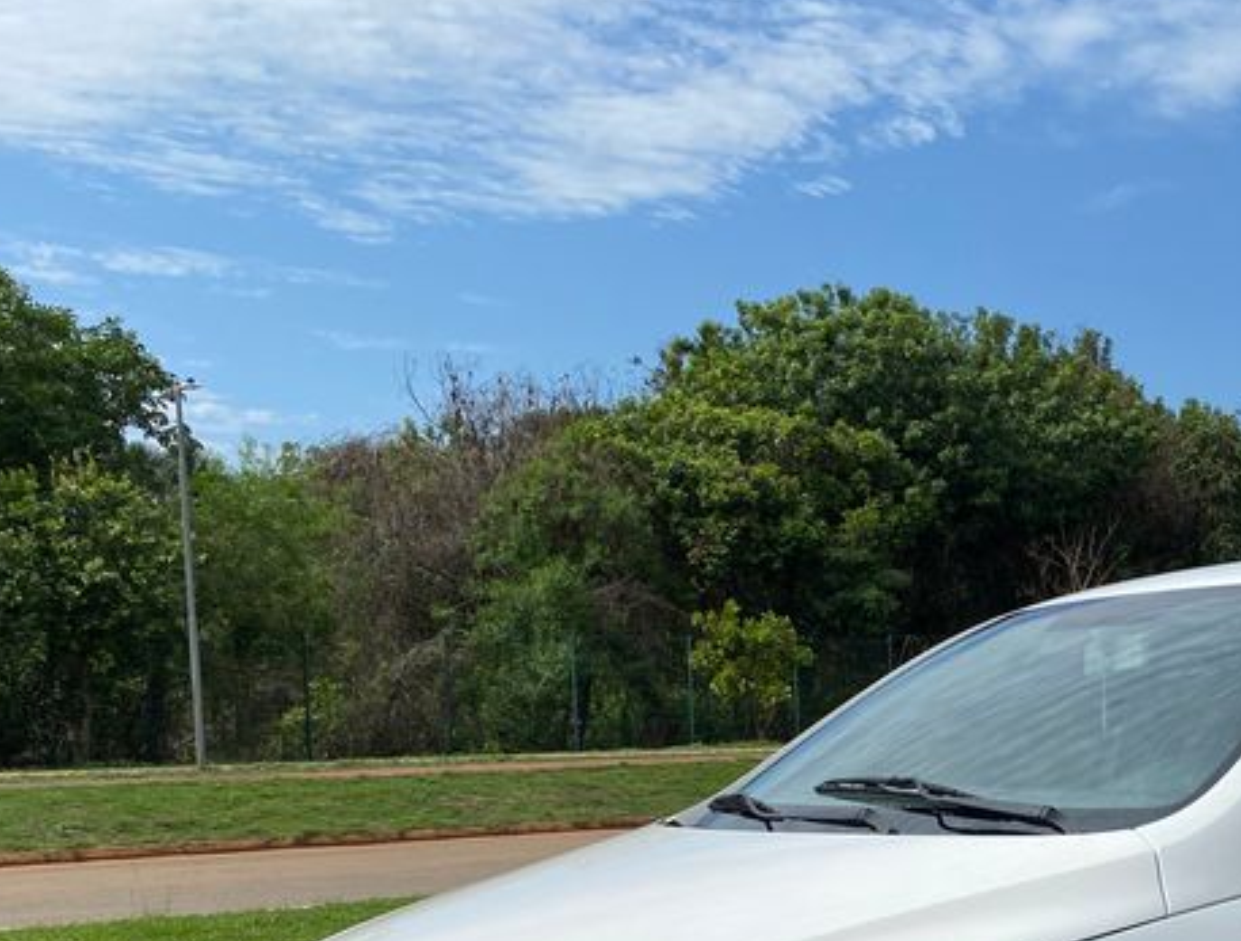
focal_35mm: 54
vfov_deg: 26.2
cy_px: 870
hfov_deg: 33.2
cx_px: 1158
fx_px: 1943
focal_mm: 4.25
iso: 32
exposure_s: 1/4608
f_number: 1.8
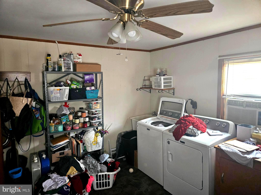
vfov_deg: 58.9
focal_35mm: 23
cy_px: 98
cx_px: 130
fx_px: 173
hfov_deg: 73.9
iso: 500
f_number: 1.8
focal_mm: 5.4
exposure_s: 1/30
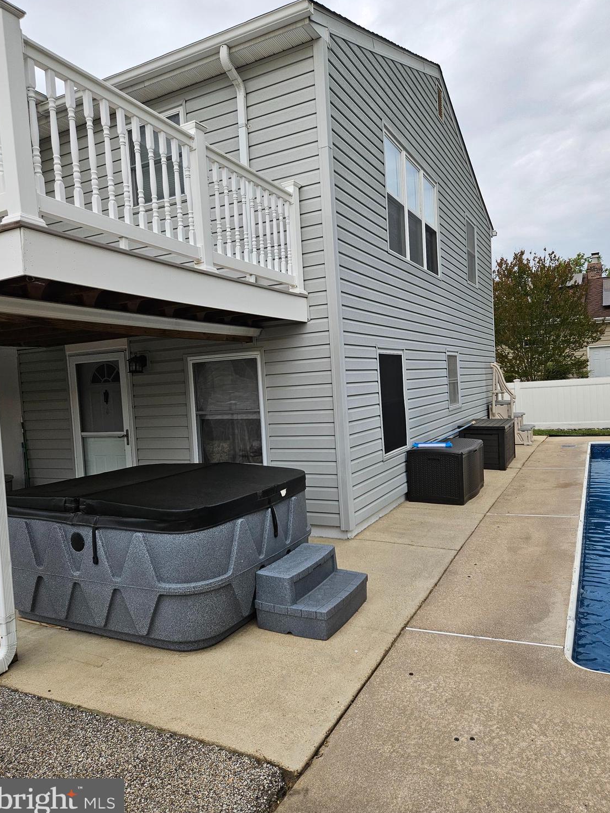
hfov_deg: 56.8
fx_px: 564
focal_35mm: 24
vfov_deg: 71.6
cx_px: 304
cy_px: 399
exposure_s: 1/361
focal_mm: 5.4
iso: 50
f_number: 1.8
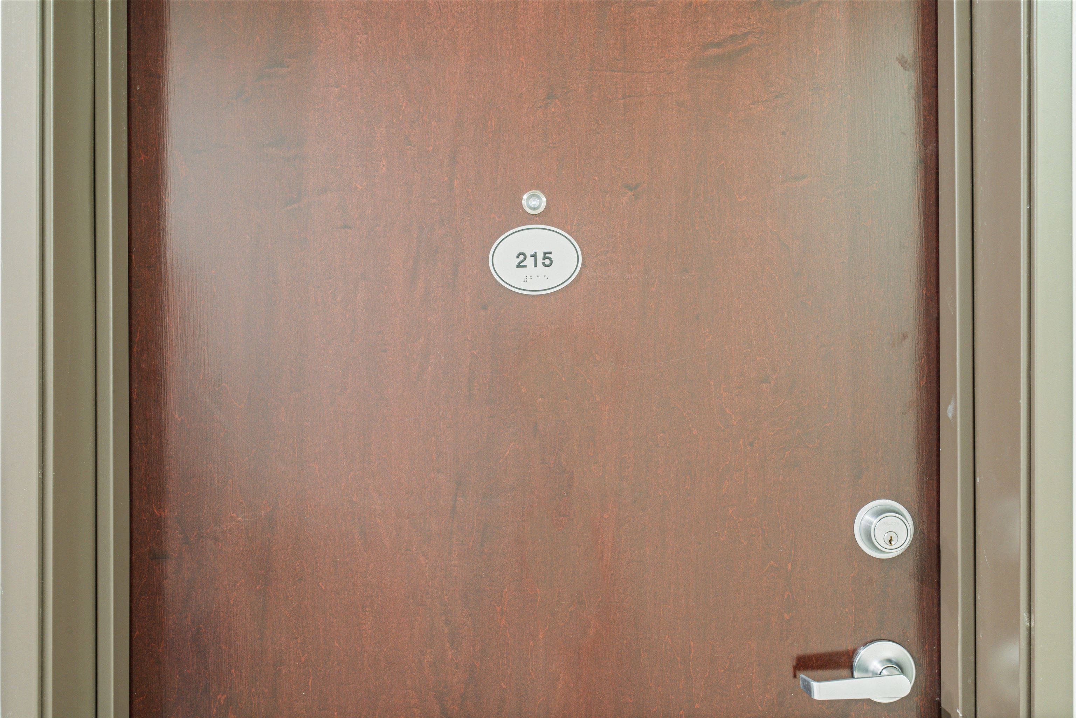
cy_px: 359
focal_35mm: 33
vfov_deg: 40.0
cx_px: 538
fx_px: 986
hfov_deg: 57.2
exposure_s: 10
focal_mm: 33
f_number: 10
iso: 800
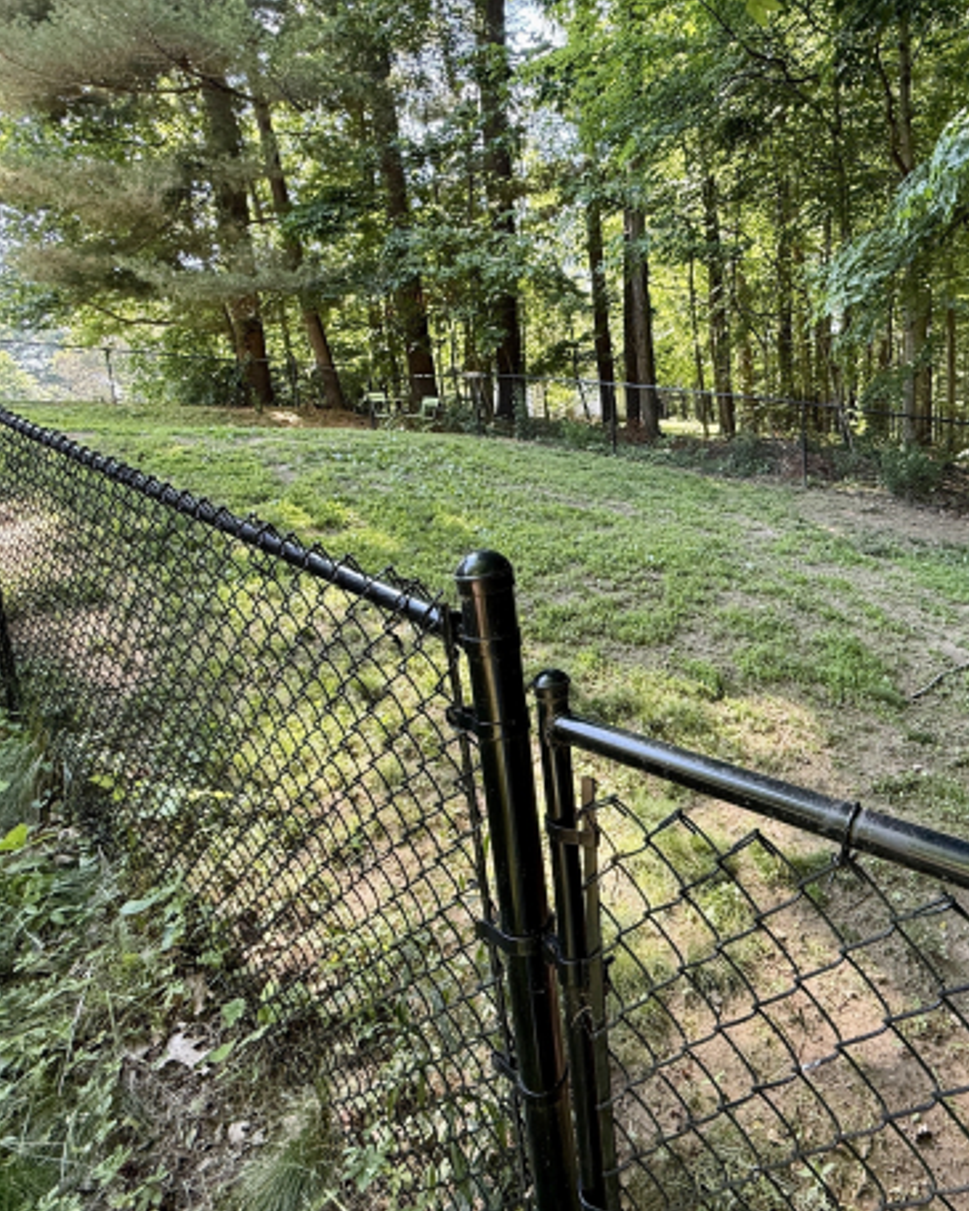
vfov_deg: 80.2
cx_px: 623
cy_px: 555
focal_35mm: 20
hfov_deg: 66.8
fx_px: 717
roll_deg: +3.9
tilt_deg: -5.9
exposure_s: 1/99
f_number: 2.2
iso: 100
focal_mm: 2.22
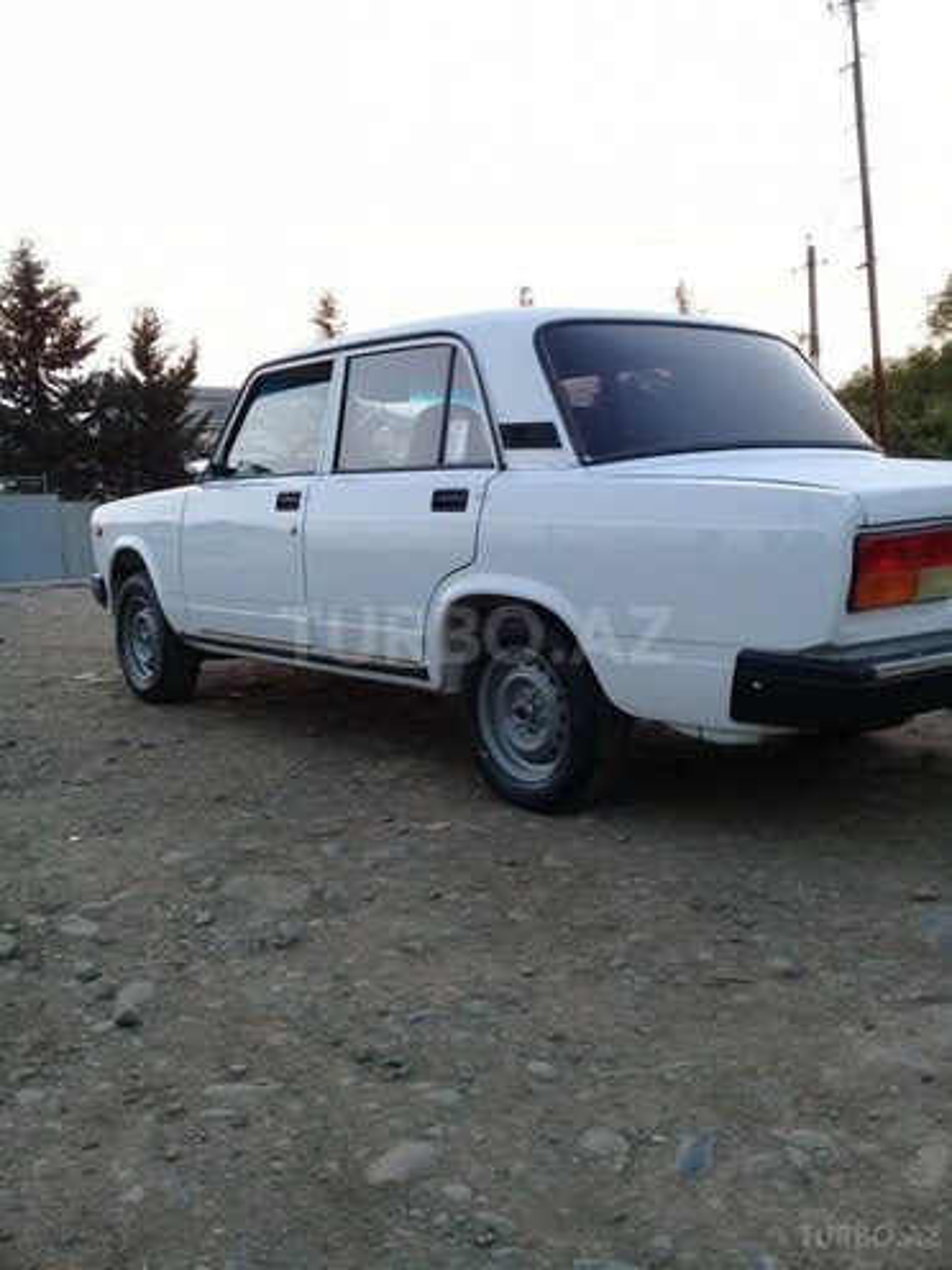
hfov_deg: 45.4
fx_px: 1137
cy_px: 635
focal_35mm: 31
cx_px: 476
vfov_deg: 58.4
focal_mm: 3.3
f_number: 2.2
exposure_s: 1/50
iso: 64
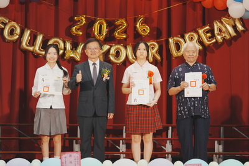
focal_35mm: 154
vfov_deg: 8.9
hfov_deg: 13.3
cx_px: 124
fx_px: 1065
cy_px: 83
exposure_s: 1/250
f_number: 4
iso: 2000
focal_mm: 154
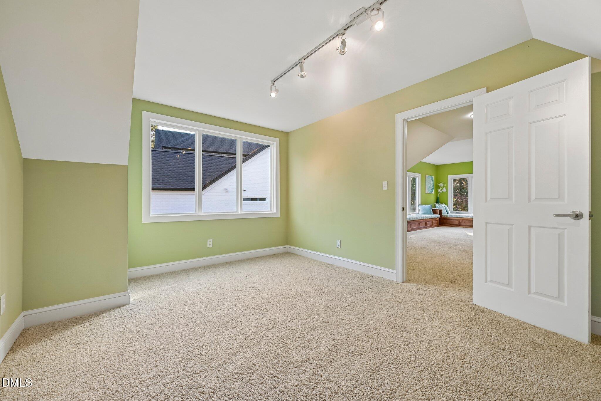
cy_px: 200
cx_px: 300
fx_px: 234
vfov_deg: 81.2
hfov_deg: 104.3
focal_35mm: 14
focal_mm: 14
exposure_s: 1/15
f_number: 8
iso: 125
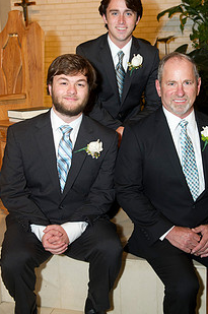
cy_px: 144
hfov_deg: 26.4
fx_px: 443
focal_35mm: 51
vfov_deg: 38.9
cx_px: 120
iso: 1600
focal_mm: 35
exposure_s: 1/100
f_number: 5.6
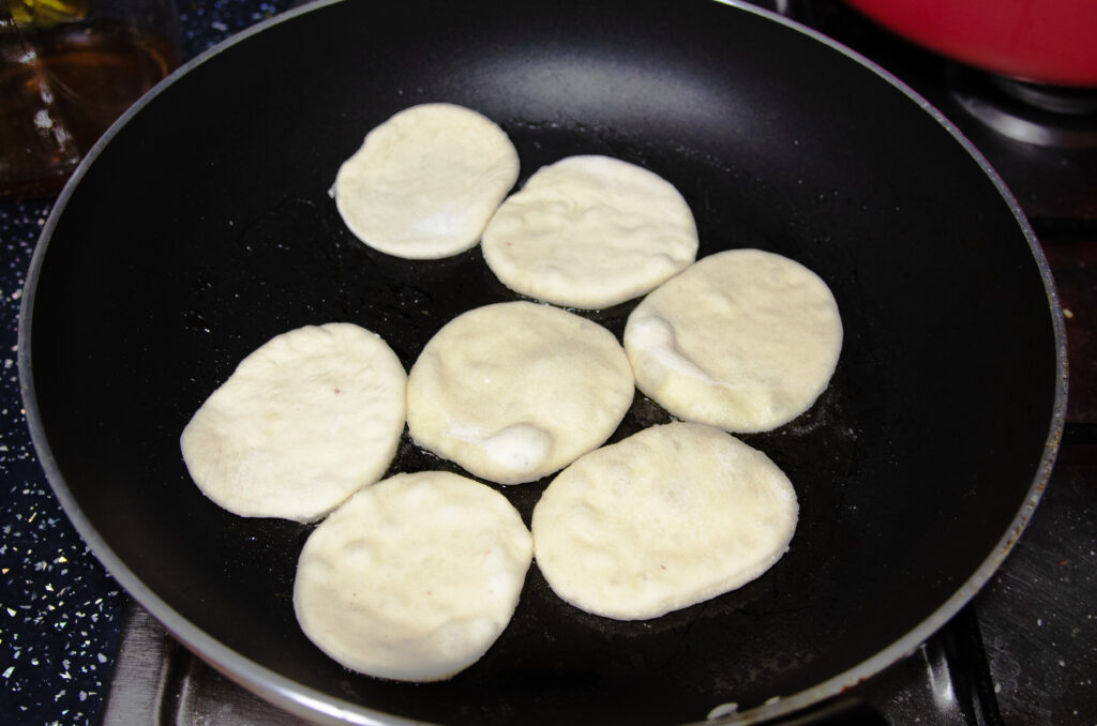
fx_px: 1095
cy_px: 363
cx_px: 548
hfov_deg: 53.2
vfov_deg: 36.7
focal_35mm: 36
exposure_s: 1/60
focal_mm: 24
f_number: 5
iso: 800
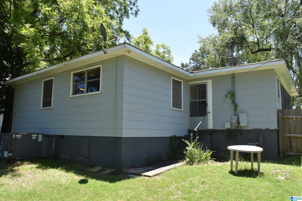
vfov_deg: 47.9
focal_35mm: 27
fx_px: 226
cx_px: 151
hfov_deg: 67.4
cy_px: 100
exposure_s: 1/500
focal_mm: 18
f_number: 8
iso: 640
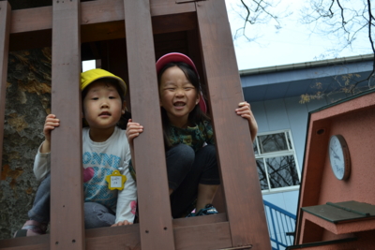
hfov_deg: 43.6
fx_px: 469
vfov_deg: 29.9
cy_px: 125
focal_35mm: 45
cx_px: 188
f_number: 4.5
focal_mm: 30
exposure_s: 1/250
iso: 100
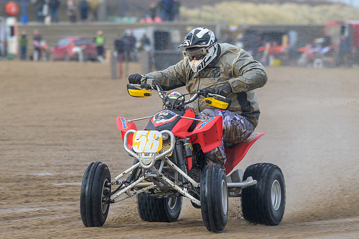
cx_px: 158
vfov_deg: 3.9
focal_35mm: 354
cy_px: 132
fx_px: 3531
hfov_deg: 5.8
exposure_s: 1/250
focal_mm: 200
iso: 90
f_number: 5
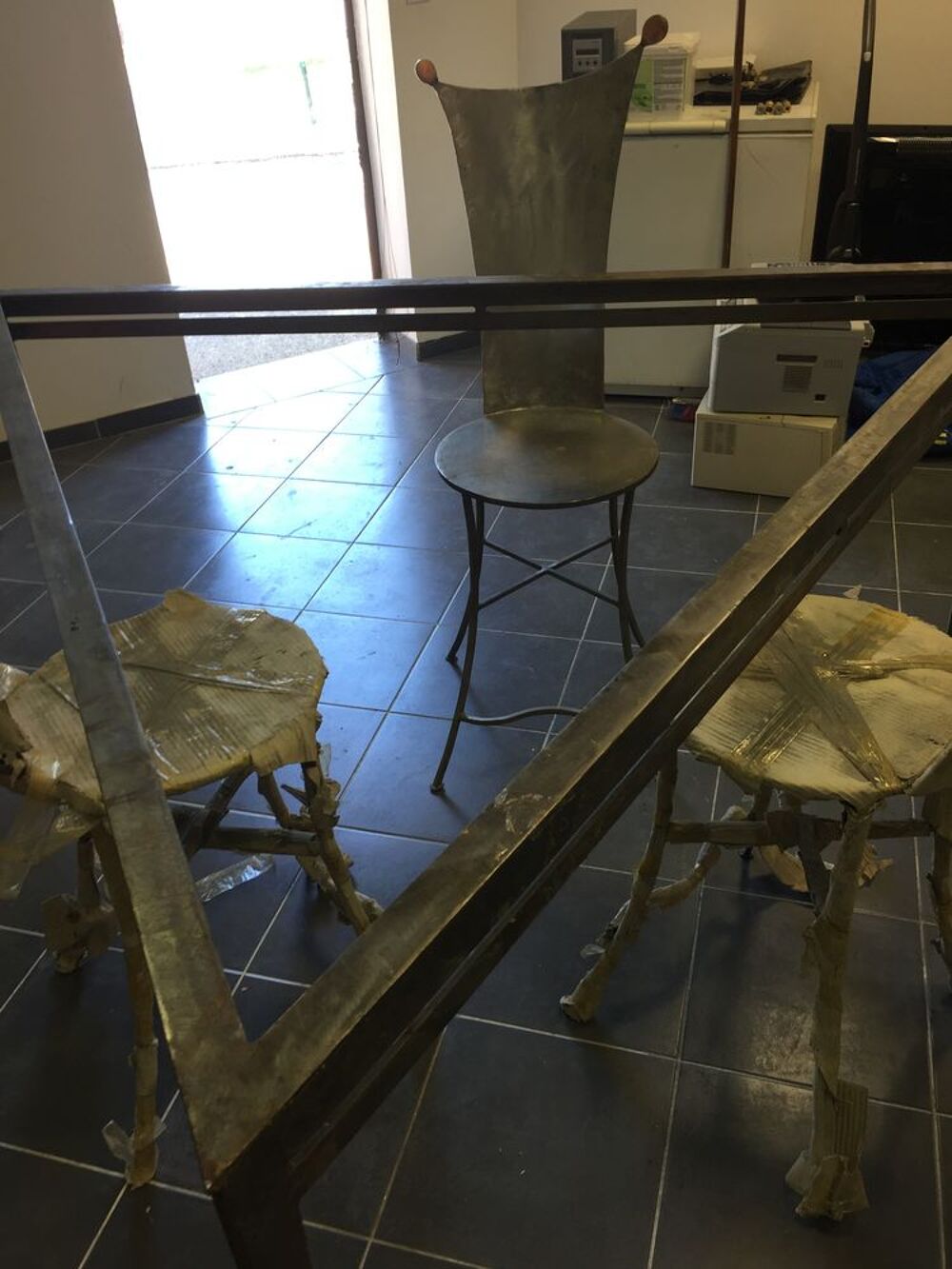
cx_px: 476
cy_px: 634
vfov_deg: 61.7
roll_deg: +4.8
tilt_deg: -34.4
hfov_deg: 48.2
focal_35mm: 29
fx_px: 1063
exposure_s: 1/50
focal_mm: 4.15
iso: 40
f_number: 2.2
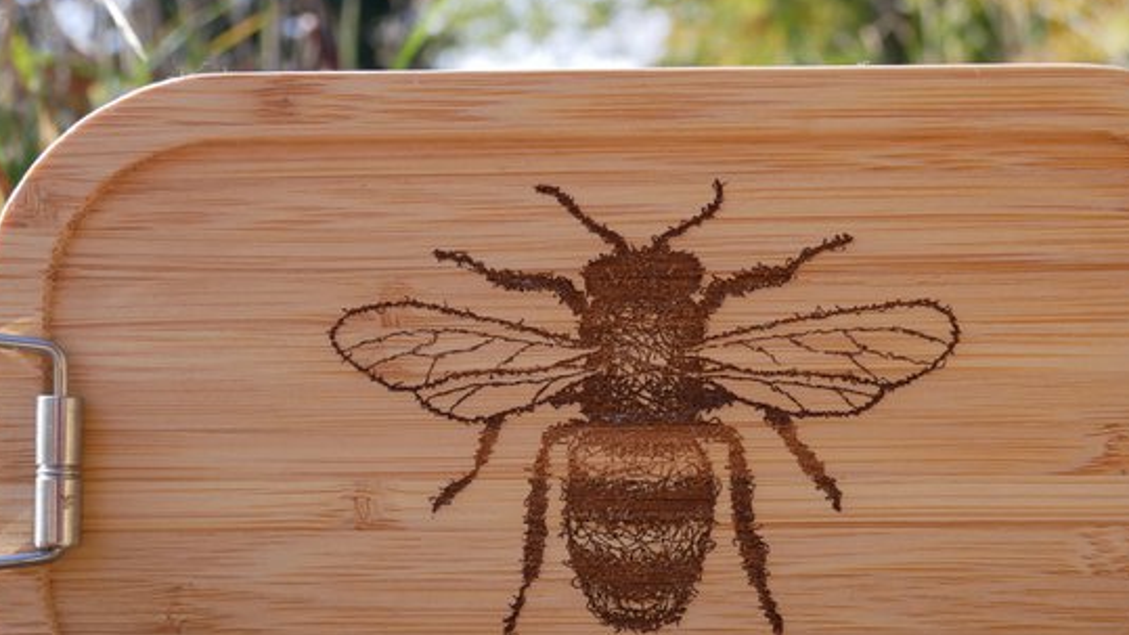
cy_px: 431
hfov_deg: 37.8
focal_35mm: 55
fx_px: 1646
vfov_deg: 21.7
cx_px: 622
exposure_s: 1/160
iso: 200
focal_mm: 17
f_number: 5.6
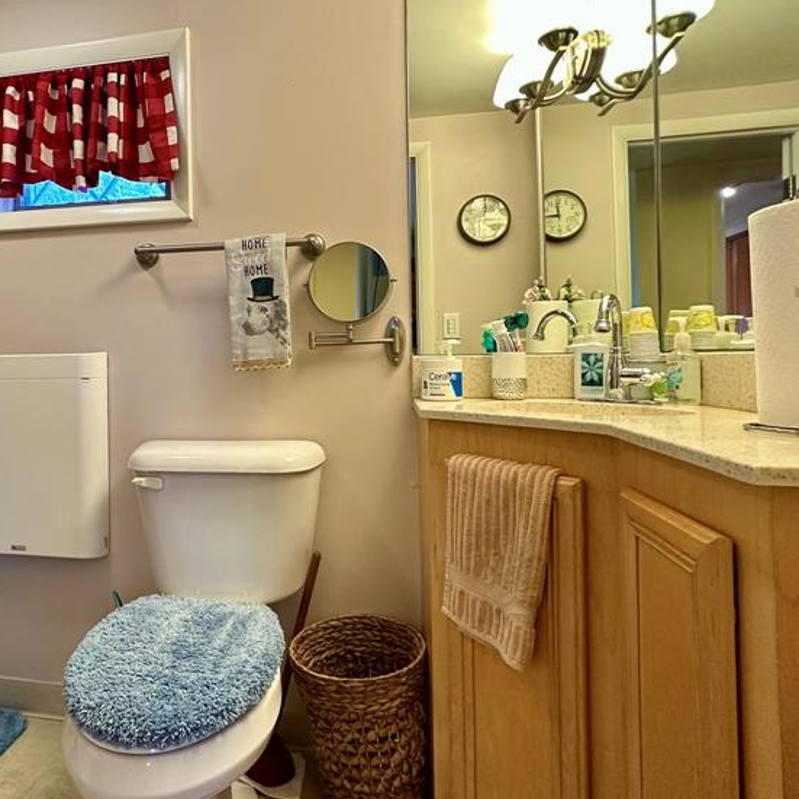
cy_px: 354
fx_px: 601
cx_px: 248
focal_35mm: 23
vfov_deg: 67.0
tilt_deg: +0.5
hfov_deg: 65.0
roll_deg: +1.0
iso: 250
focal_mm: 2.22
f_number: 2.2
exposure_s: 1/120
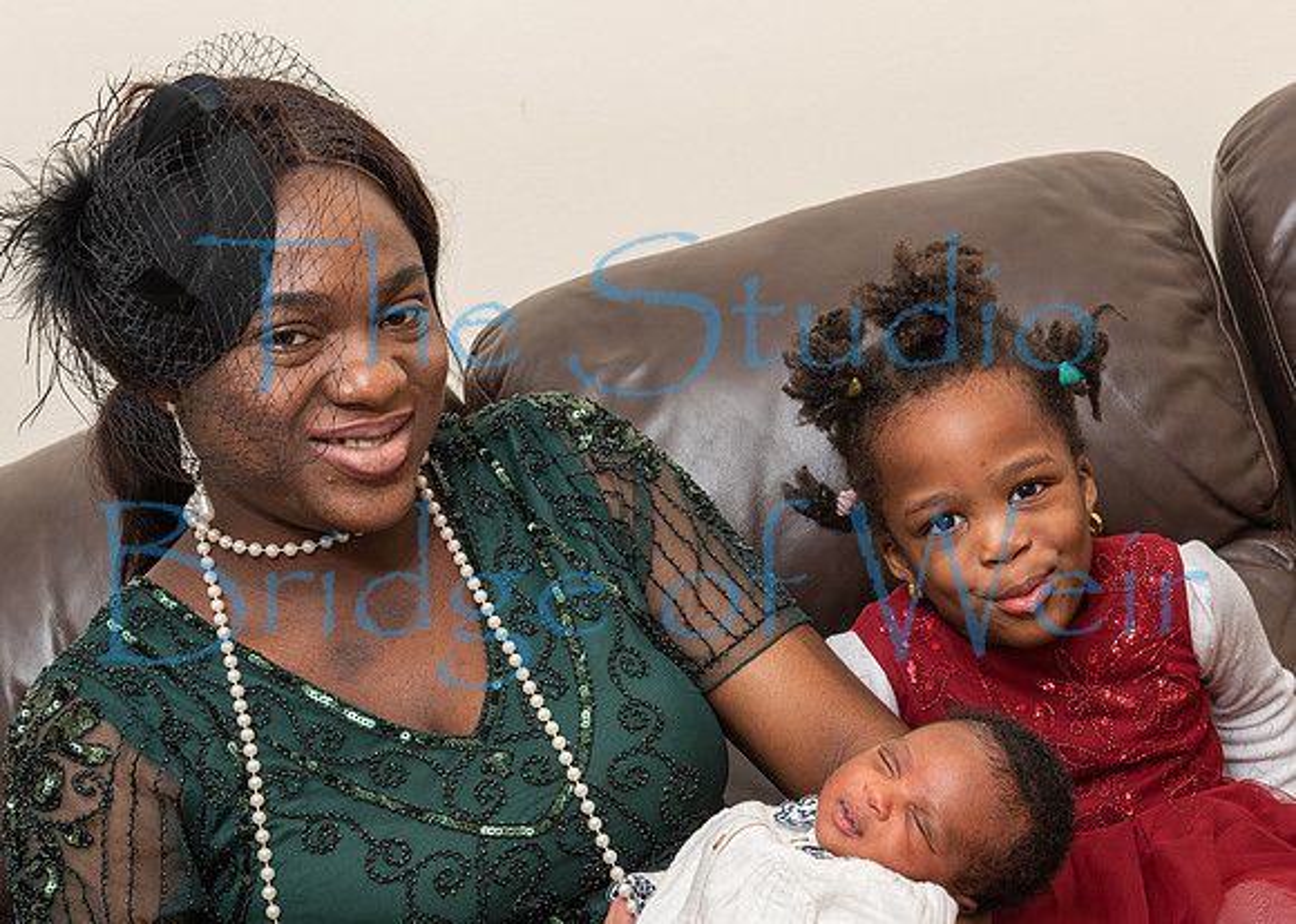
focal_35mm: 78
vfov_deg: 18.2
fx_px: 2881
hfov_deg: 25.3
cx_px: 771
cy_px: 524
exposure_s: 1/160
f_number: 7.1
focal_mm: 48
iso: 100
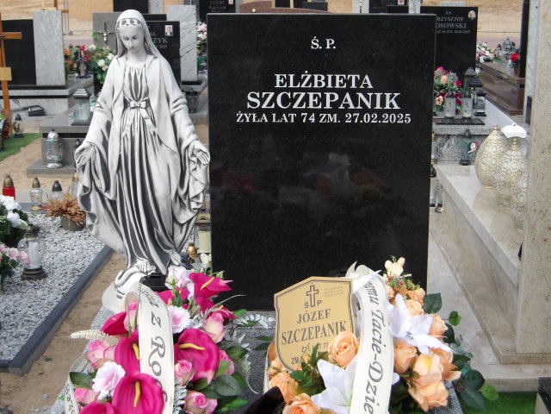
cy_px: 207
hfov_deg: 36.2
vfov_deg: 27.5
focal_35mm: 53
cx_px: 276
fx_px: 844
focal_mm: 9.4
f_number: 4.2
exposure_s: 1/509
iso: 100
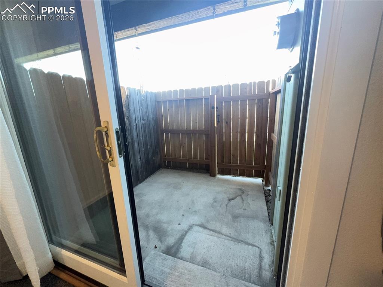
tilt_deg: -12.9
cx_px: 192
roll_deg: +2.1
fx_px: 155
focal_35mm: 14
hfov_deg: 102.1
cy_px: 144
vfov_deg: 85.6
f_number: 2.2
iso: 125
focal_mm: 2.22
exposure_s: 1/120
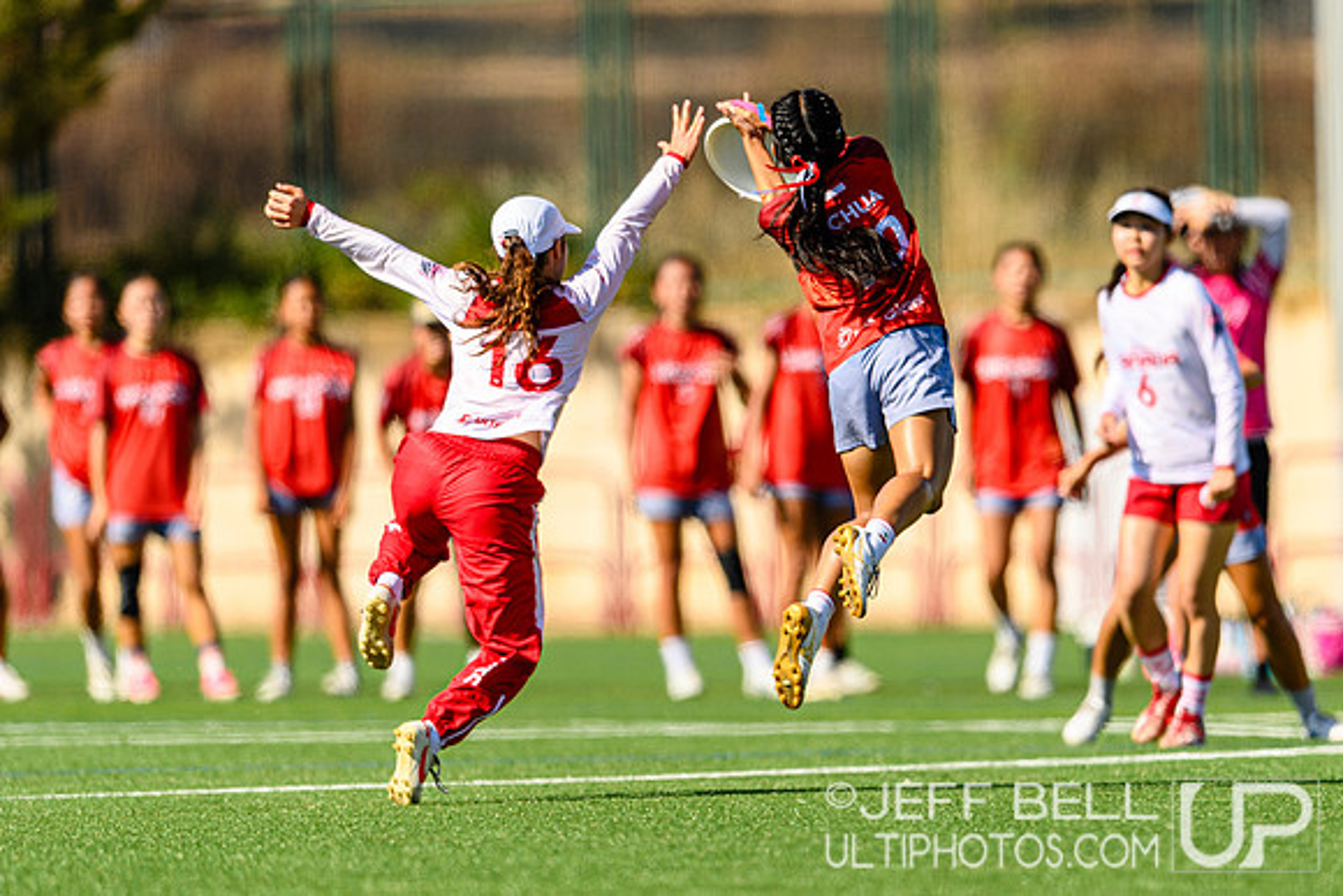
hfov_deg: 3.9
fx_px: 19849
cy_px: 478
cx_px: 883
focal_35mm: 532
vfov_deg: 2.6
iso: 100
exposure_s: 1/1600
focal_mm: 400
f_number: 3.2
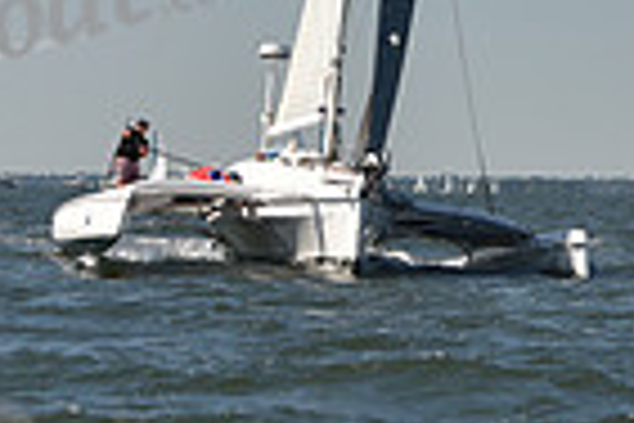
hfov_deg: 6.3
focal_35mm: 328
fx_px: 5776
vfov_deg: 4.2
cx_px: 504
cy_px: -259
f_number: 4
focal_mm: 80
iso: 250
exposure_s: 1/1250
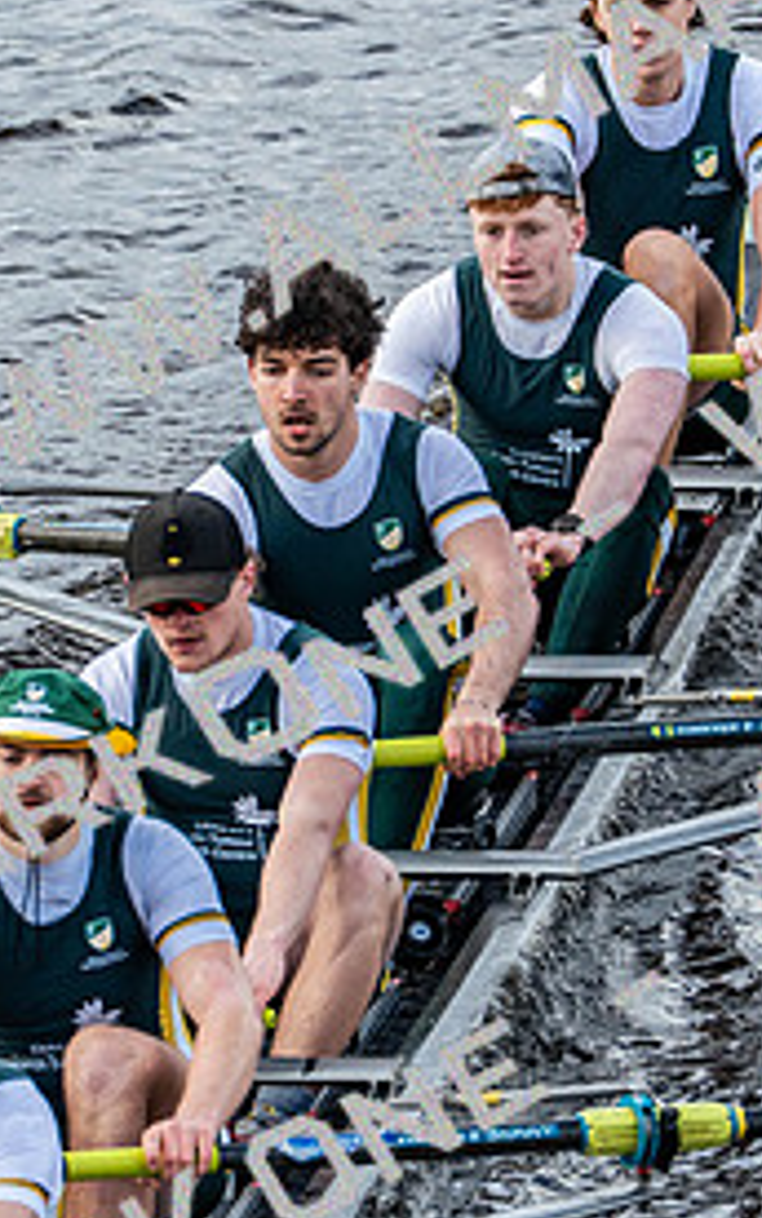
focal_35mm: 1074
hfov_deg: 1.2
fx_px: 35667
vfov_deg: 2.0
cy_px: 543
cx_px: 377
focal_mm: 500
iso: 800
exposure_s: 1/1250
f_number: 6.3
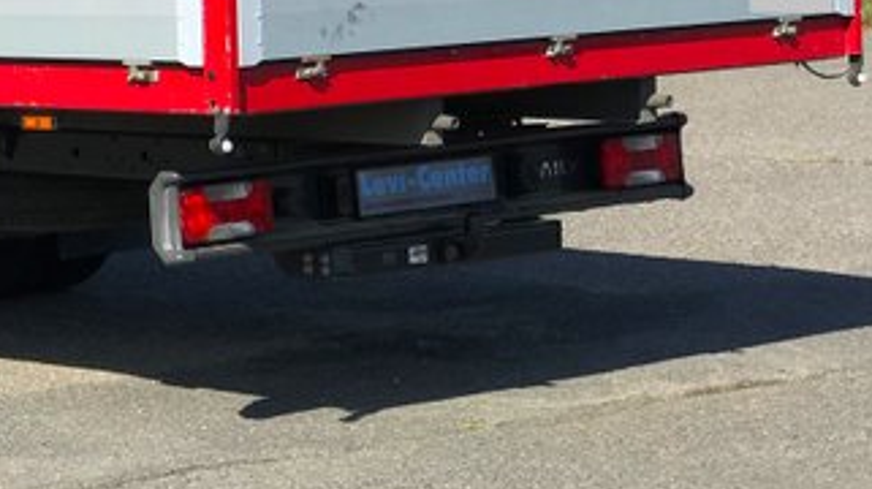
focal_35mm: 155
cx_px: -204
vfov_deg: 7.8
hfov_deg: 13.5
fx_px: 3581
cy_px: 33
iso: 20
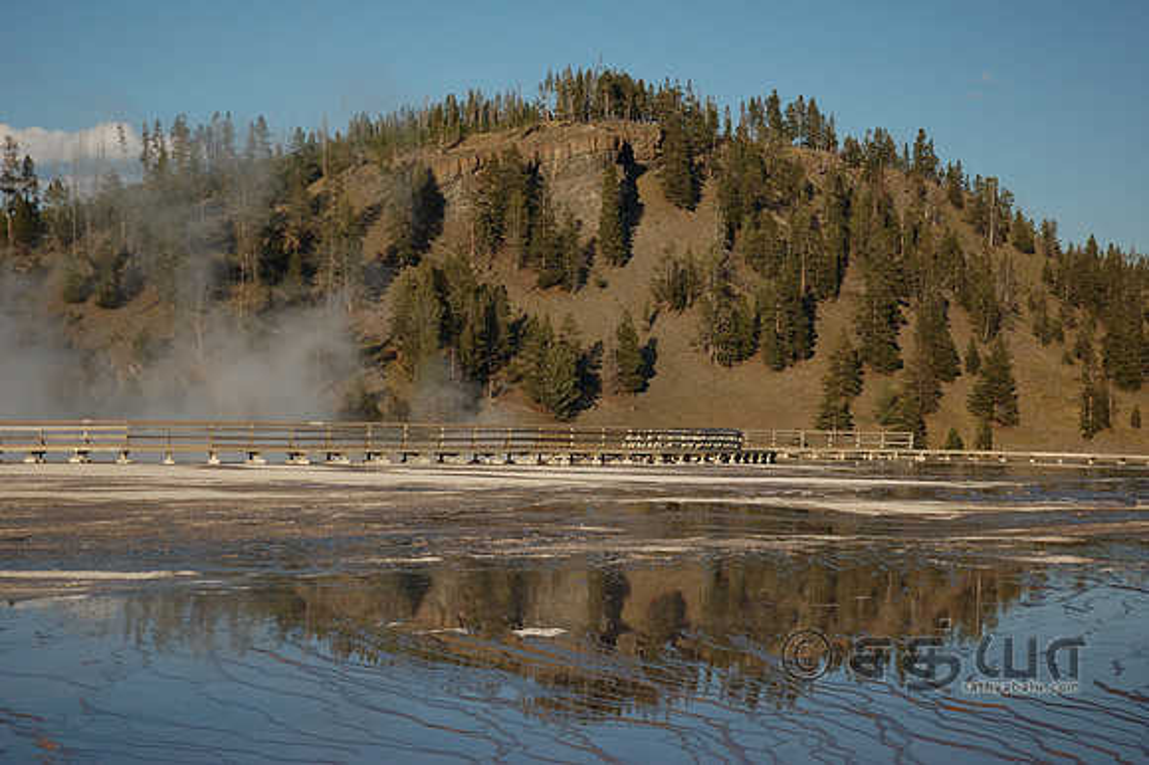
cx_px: 574
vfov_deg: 19.7
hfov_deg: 29.3
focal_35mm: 69
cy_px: 382
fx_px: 2201
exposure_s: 1/400
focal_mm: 46
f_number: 4.5
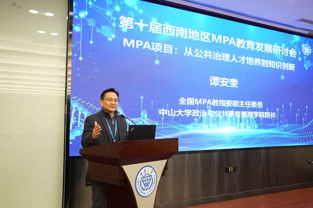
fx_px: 290
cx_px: 156
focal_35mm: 33
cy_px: 104
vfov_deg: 39.5
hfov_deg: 56.7
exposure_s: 1/100
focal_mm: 33.4
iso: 4000
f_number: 6.3
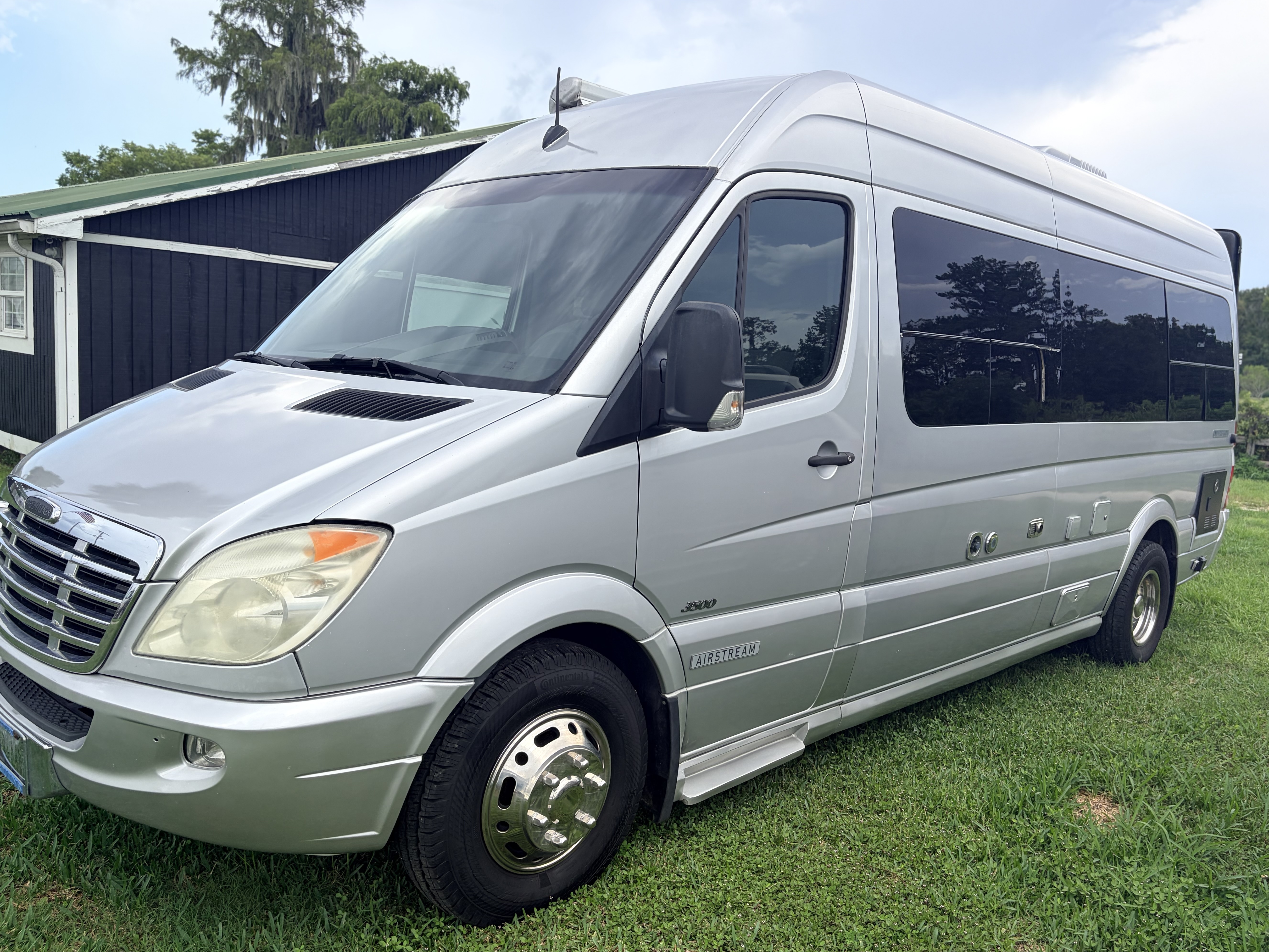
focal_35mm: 28
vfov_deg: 49.7
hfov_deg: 63.4
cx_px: 653
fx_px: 1026
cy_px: 498
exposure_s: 1/1175
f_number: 1.6
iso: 50
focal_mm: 5.96
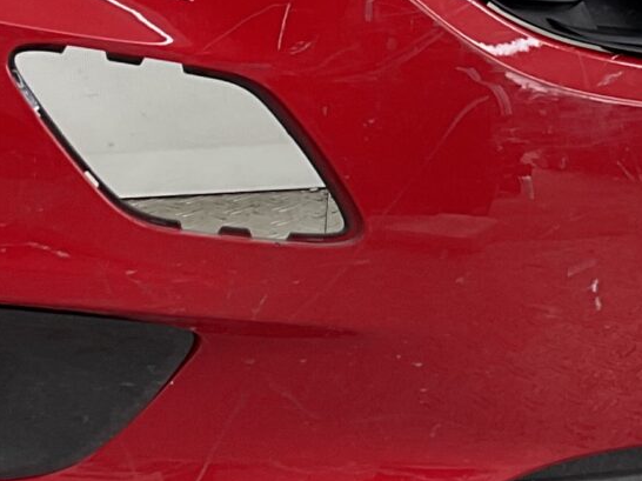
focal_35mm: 136
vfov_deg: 10.7
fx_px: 2521
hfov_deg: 14.4
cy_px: -80
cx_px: 561
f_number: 1.8
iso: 25
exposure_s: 1/120
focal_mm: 3
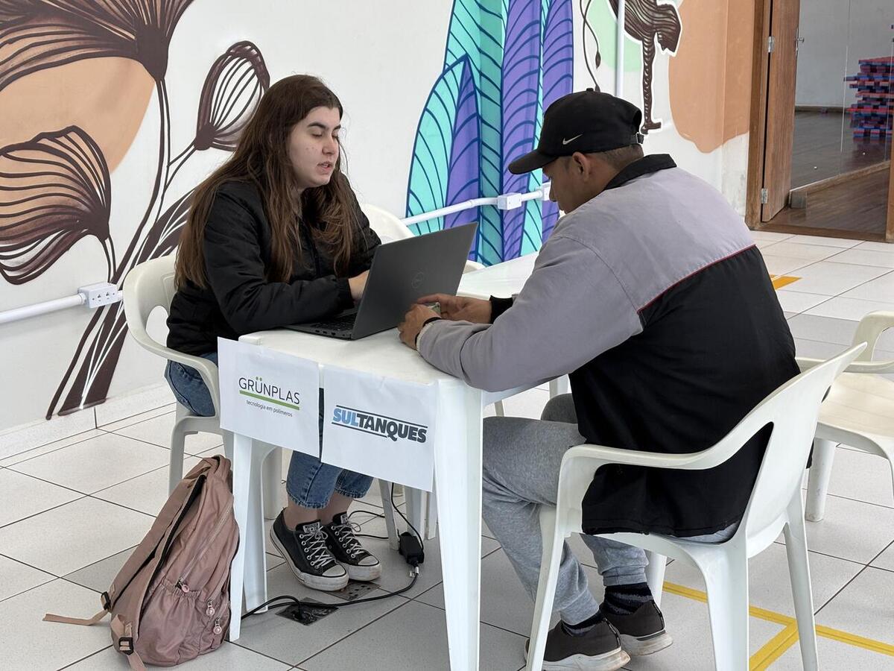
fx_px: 1343
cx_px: 447
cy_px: 336
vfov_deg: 28.0
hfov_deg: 36.8
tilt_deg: -14.2
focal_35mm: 52
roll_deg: +1.0
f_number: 1.6
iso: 50
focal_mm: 5.96
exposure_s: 1/60
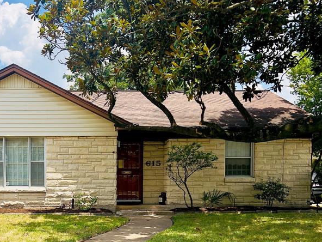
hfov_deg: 40.6
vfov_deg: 31.2
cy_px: 198
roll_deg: +0.3
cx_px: 71
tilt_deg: -1.7
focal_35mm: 45
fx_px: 419
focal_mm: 5.7
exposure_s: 1/3571
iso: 50
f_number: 1.5
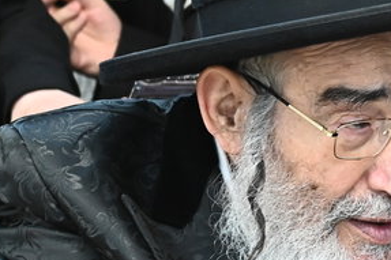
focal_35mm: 234
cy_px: 142
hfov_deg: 8.4
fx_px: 2540
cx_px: 748
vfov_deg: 5.9
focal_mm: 48
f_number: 3.5
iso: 2000
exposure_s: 1/200
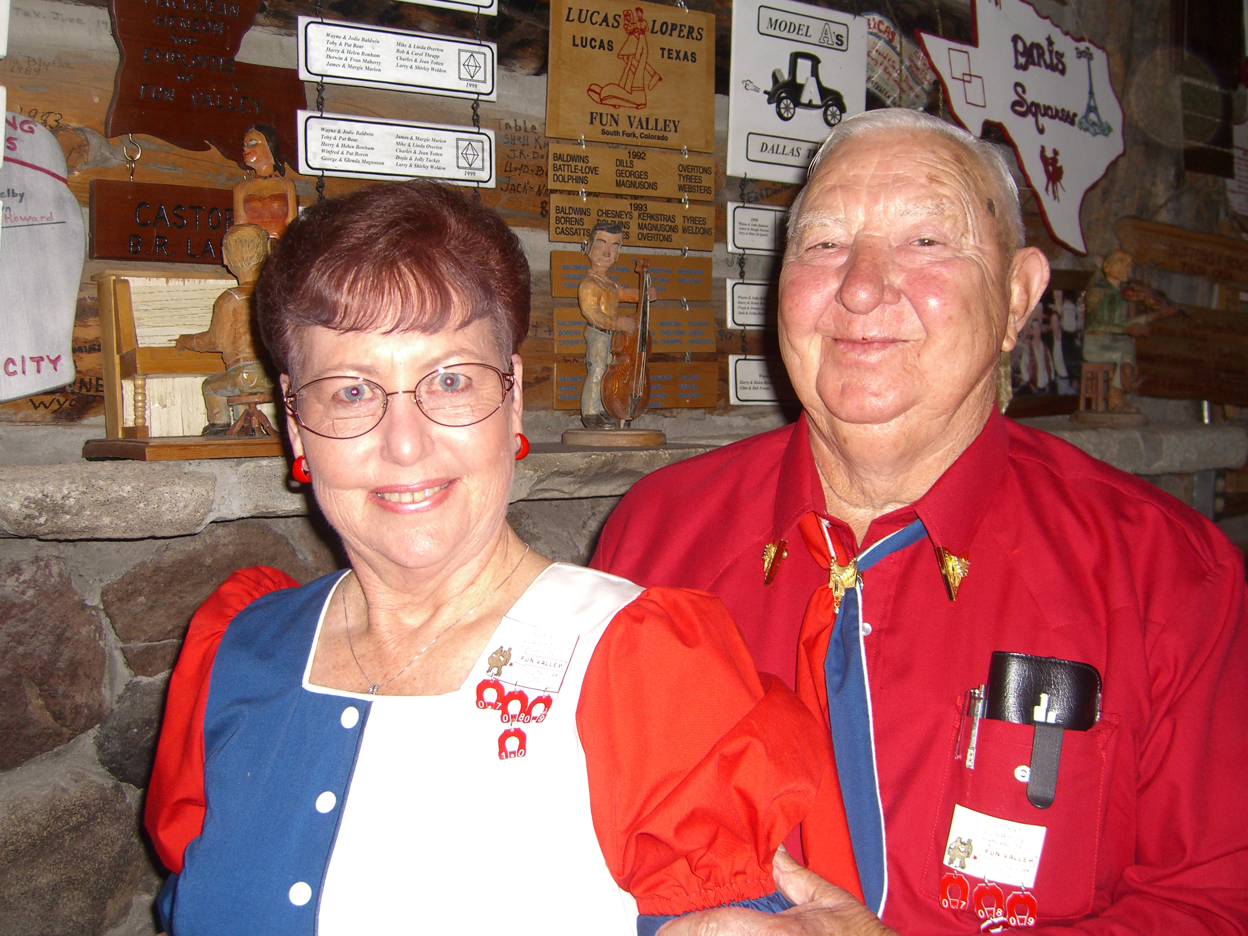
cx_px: 624
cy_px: 468
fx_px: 1370
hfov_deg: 49.0
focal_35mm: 38
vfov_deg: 37.7
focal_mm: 7.9
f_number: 2.8
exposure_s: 1/60
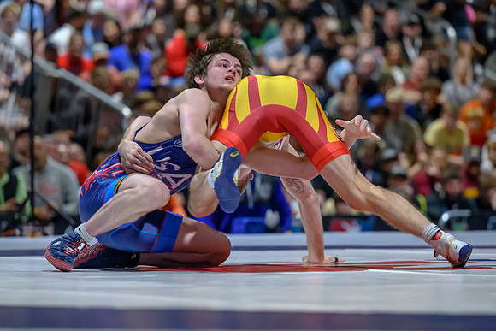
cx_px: 256
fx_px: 2675
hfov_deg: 10.6
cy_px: 184
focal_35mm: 194
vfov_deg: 7.1
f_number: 2.8
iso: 6400
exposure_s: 1/640
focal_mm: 140
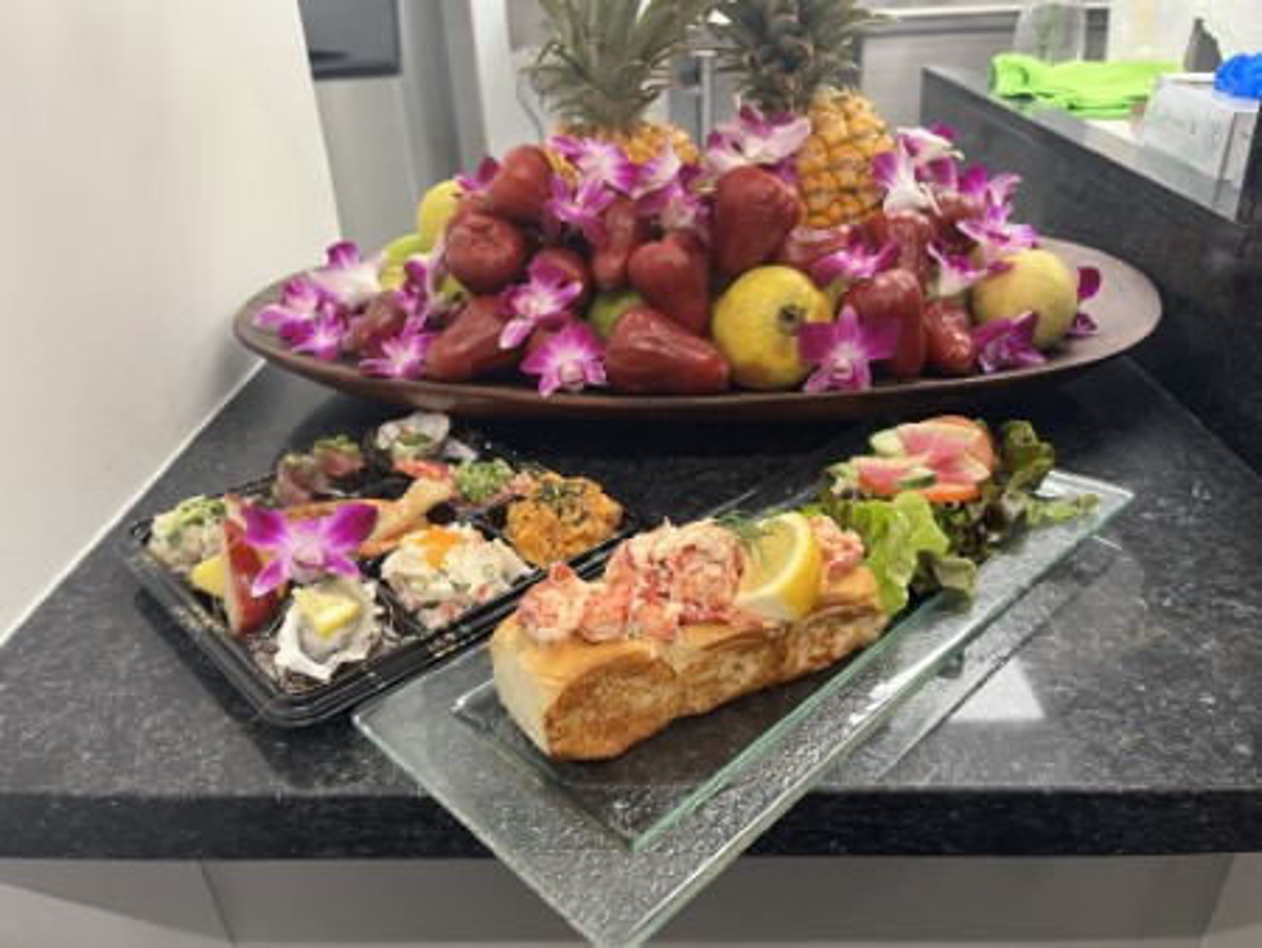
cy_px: 474
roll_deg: +1.4
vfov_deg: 53.1
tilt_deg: -29.1
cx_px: 631
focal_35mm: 26
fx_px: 948
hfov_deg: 67.3
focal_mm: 5.1
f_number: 1.6
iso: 100
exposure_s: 1/60
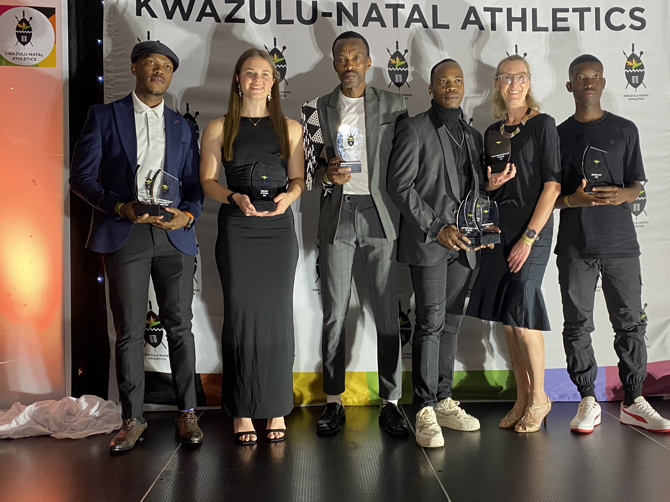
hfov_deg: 50.0
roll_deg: -0.2
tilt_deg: -0.3
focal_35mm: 37
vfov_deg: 38.7
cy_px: 260
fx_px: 716
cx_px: 382
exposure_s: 1/50
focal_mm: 4.25
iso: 160
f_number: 1.8
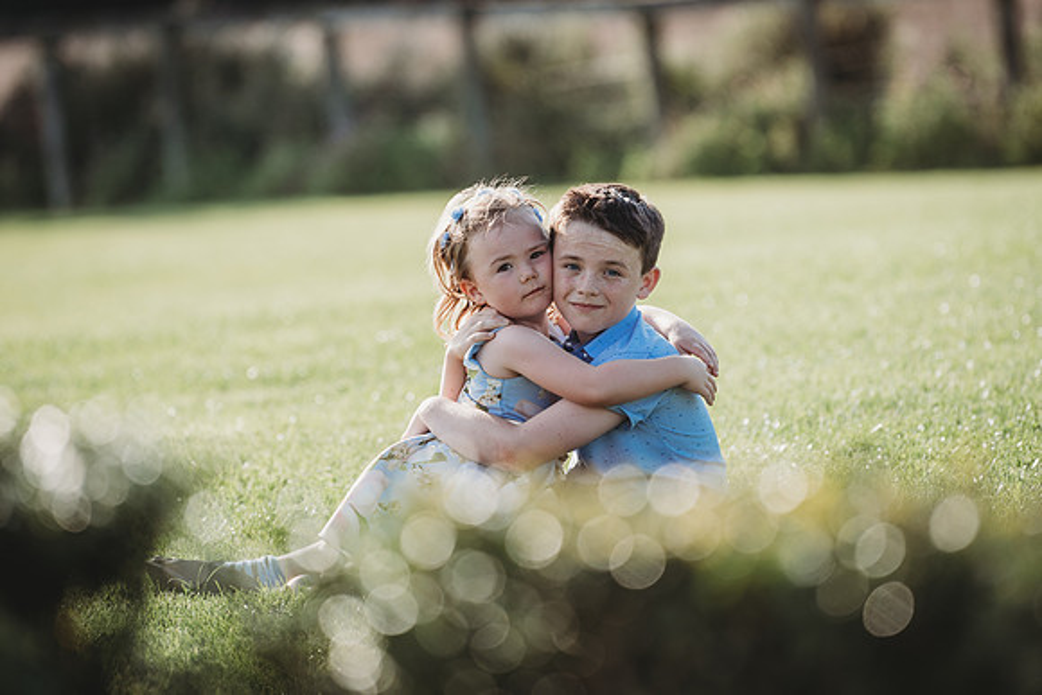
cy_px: 348
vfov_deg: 4.6
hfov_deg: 6.9
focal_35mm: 300
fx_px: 8693
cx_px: 521
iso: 100
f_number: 3.2
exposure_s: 1/500
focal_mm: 200
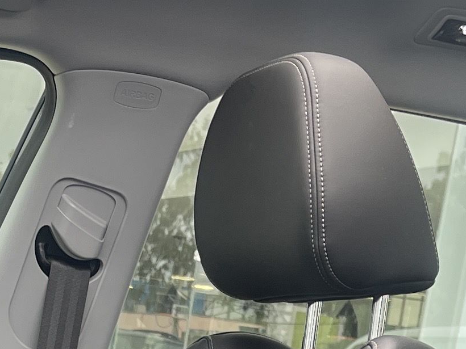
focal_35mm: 123
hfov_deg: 15.6
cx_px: -58
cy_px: 739
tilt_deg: -13.8
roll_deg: -7.2
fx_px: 1656
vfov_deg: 10.8
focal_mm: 5.1
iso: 40
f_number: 1.6
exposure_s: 1/120
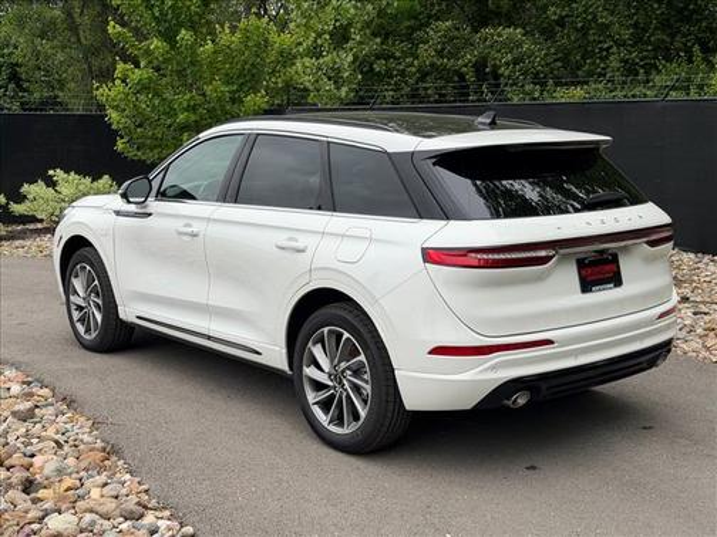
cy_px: 268
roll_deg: +1.0
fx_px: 994
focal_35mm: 48
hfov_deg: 39.7
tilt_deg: -9.5
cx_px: 358
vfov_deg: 30.3
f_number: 1.78
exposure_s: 1/1838
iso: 64
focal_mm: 6.76
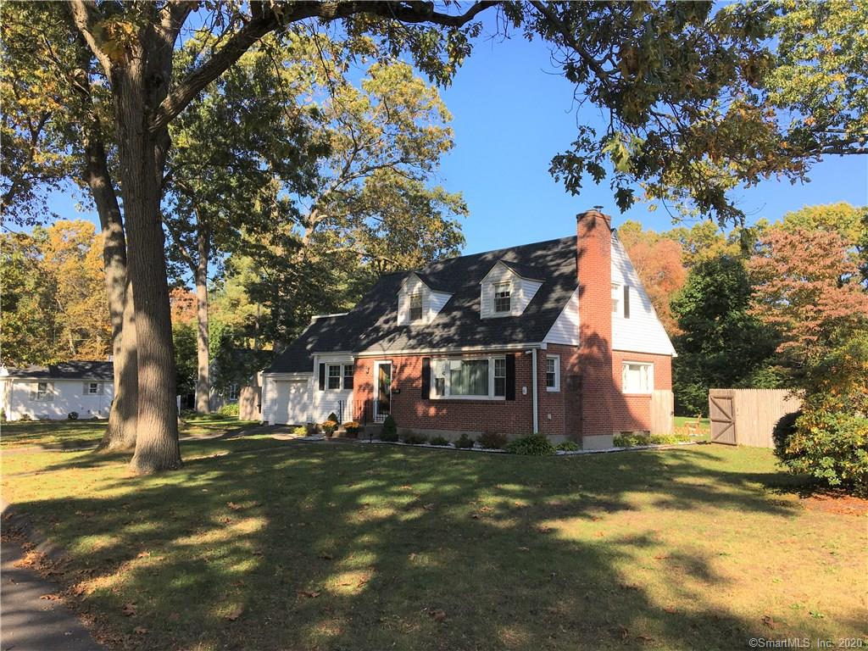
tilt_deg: +5.5
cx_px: 434
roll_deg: -0.6
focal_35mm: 29
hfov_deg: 61.7
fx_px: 727
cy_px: 326
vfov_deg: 48.2
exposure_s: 1/746
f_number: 2.2
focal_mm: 4.15
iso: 25
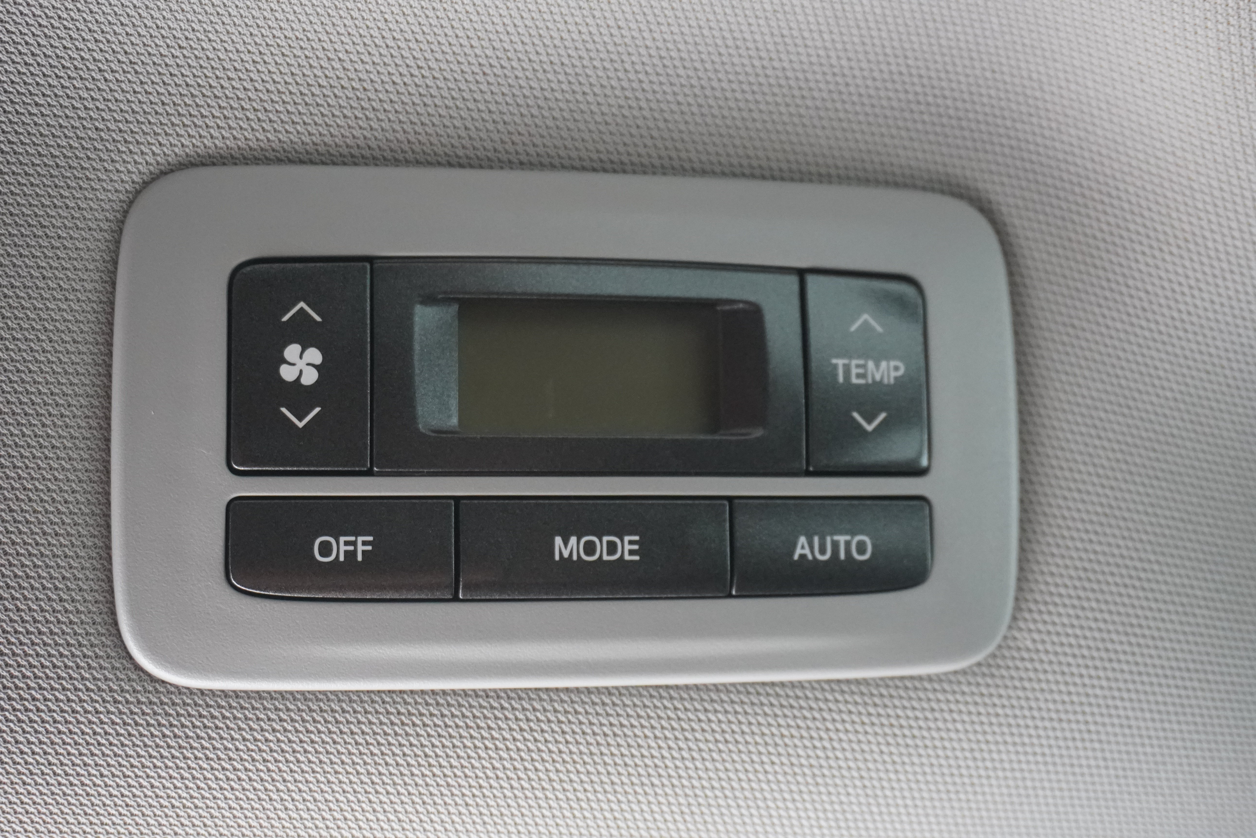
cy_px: 419
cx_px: 628
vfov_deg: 27.5
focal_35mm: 49
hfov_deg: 40.3
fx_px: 1710
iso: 4000
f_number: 5
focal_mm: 33
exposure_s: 1/60
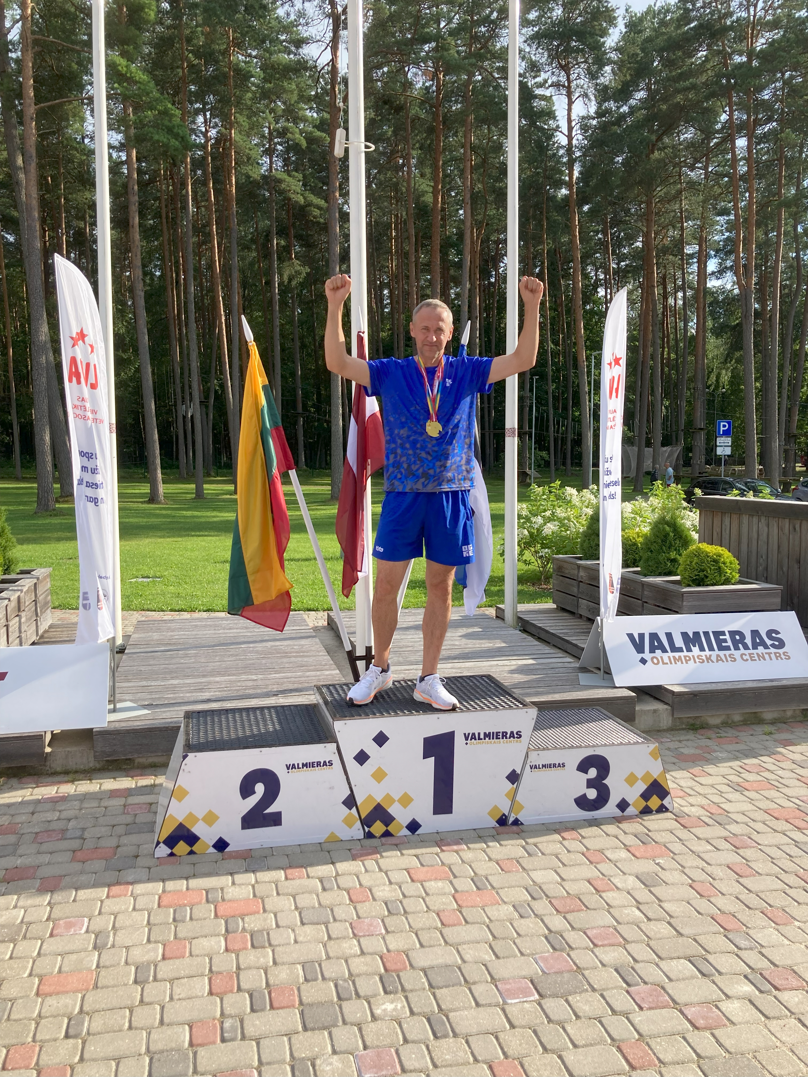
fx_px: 871
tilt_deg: -2.8
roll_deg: +0.4
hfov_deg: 49.7
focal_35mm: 28
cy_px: 538
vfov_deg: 63.4
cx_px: 404
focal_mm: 3.99
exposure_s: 1/1056
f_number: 1.8
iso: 20
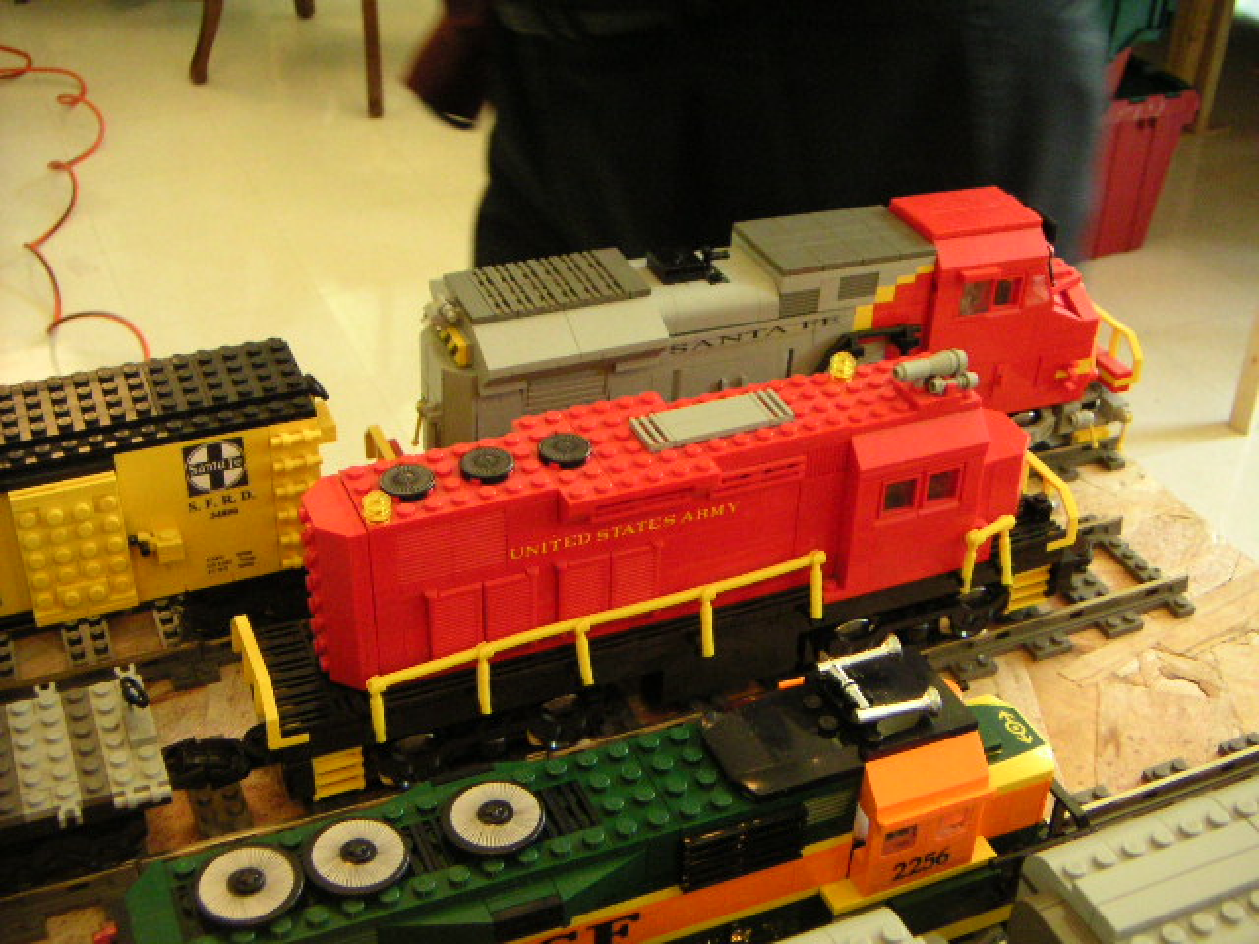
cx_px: 630
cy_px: 472
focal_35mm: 43
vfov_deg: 33.6
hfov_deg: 43.9
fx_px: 1564
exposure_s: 1/60
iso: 400
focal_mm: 5.7
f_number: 2.9
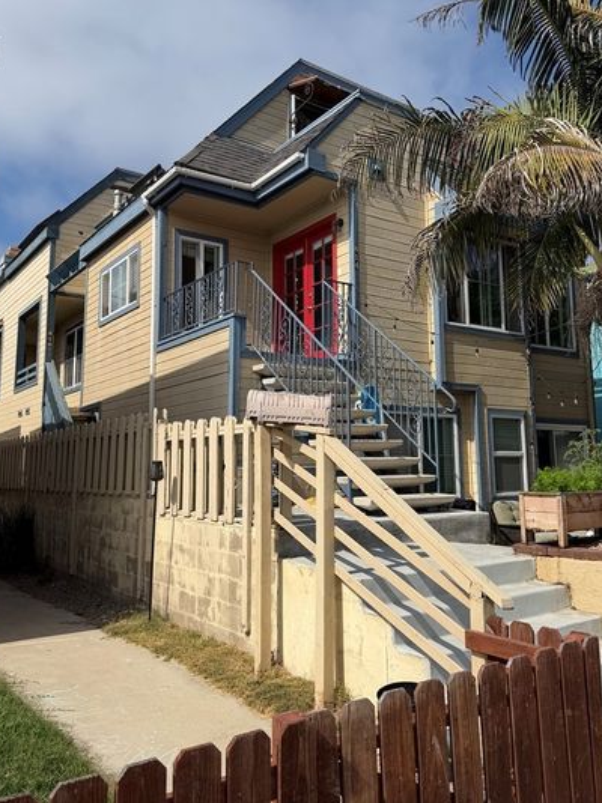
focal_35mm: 30
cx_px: 334
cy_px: 354
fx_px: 696
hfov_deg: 46.7
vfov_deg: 59.8
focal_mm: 6.76
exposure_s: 1/8130
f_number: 1.78
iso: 80
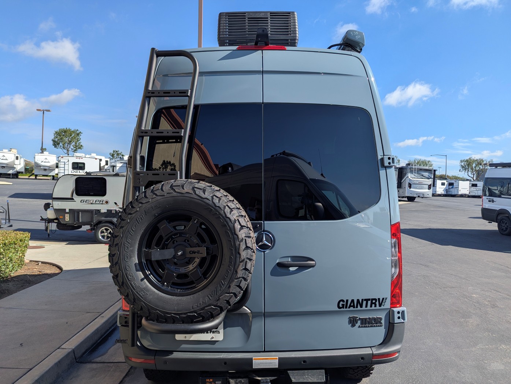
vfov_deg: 56.9
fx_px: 355
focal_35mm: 24
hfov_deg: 71.5
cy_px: 192
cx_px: 256
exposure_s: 1/1715
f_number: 1.85
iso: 45
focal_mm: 6.81
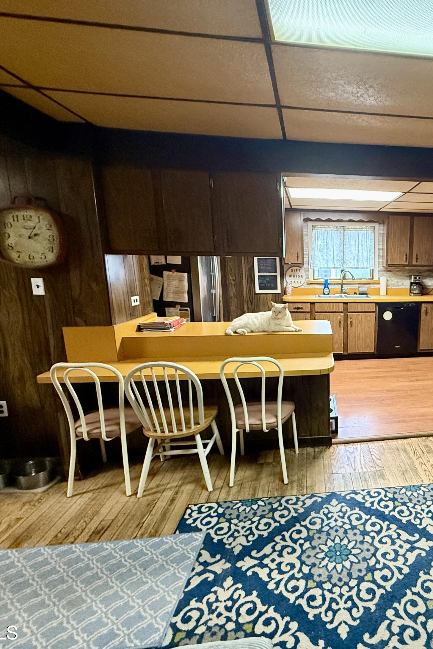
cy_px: 329
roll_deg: -0.4
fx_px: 361
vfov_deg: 84.0
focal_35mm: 20
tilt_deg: -10.0
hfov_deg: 56.0
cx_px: 365
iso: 500
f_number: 2.2
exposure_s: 1/60
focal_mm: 2.22
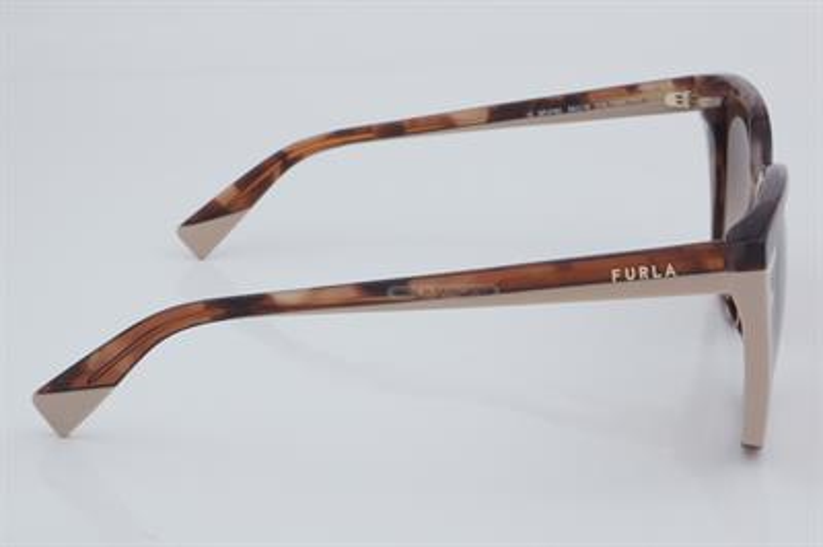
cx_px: 412
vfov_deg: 18.2
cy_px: 274
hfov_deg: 27.0
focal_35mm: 75
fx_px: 1713
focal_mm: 50
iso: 100
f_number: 32
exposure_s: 1/4
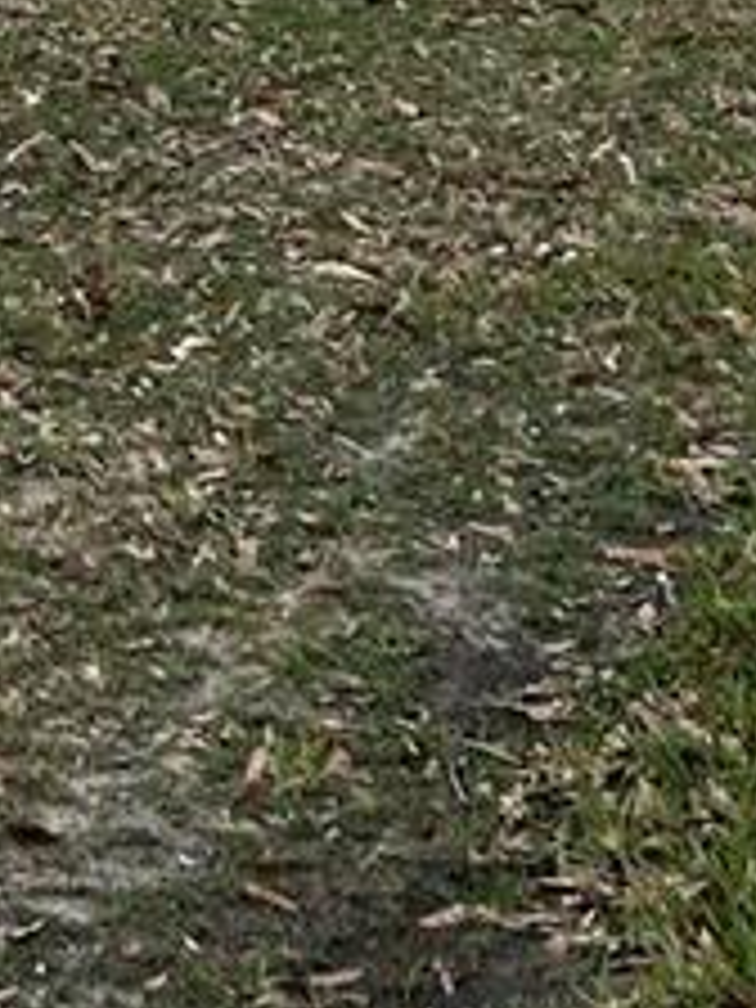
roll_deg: -0.3
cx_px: -189
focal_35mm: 139
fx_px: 4048
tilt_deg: +1.1
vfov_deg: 12.6
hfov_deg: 10.5
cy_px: -945
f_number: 1.5
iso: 50
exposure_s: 1/1100
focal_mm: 5.7
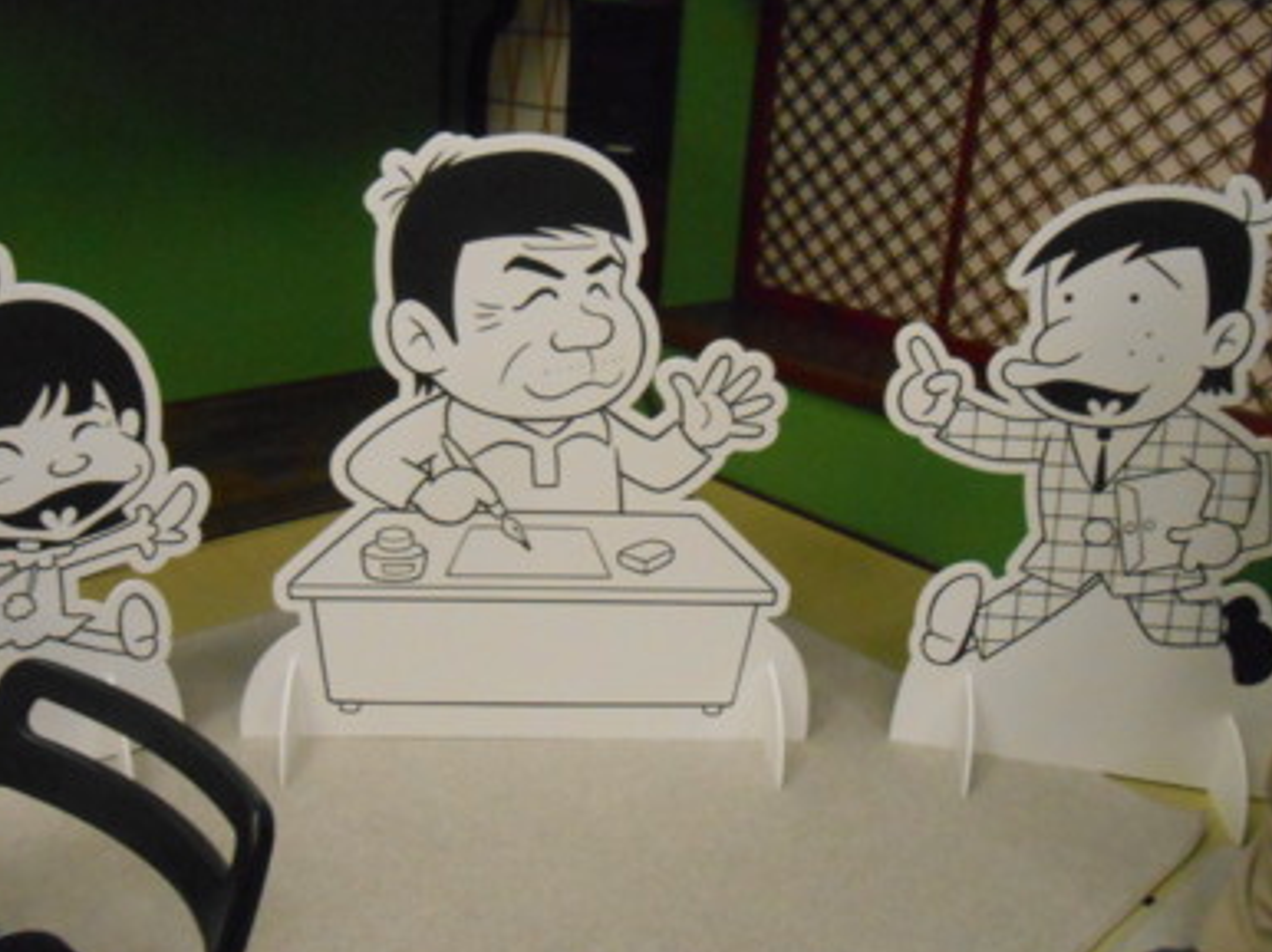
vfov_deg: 45.3
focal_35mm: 31
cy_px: 404
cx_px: 564
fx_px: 1138
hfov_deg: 58.2
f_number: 3.5
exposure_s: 1/40
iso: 800
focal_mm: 4.6
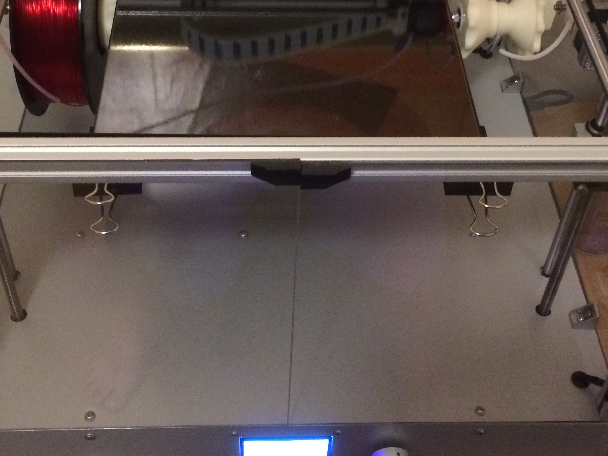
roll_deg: -0.8
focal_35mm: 51
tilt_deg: -44.8
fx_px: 896
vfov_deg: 28.3
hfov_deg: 37.5
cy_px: 130
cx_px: 294
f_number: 2.2
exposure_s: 1/15
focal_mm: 4.15
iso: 320
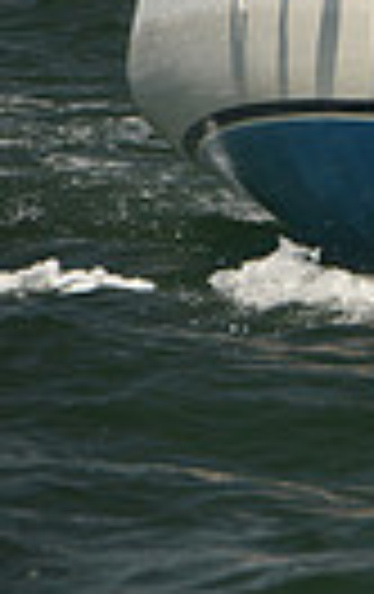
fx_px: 13055
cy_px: -97
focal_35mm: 804
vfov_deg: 2.6
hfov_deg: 1.6
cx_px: 1271
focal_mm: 180
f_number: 8
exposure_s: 1/1000
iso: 320
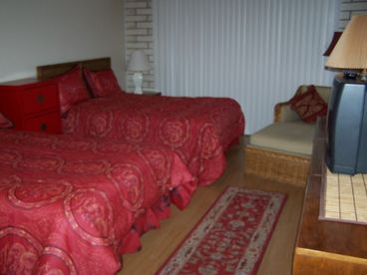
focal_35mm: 38
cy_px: 138
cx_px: 184
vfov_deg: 37.7
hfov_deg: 49.0
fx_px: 403
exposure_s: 1/60
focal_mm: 6.3
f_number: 2.8
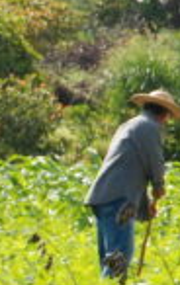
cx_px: -170
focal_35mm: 1284
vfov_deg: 1.6
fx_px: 10019
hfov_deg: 1.0
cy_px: 261
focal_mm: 120
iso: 320
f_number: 16
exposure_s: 1/125
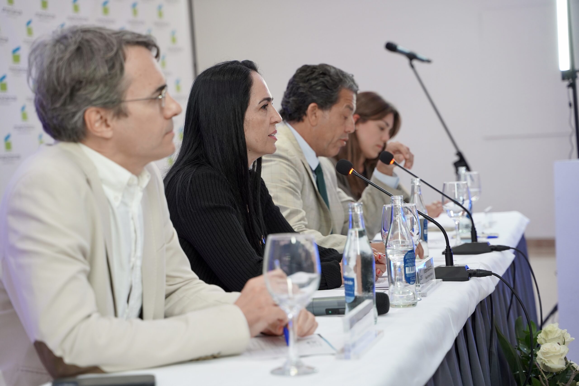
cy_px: 193
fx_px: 1206
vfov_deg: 18.2
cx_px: 290
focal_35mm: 75
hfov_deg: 27.0
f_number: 4
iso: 1600
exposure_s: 1/160
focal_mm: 75
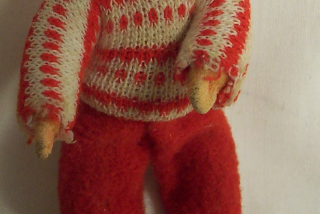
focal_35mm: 94
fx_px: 836
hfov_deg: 21.5
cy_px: 9
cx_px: 93
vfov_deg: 14.4
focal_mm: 5.6
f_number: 2.8
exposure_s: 1/125
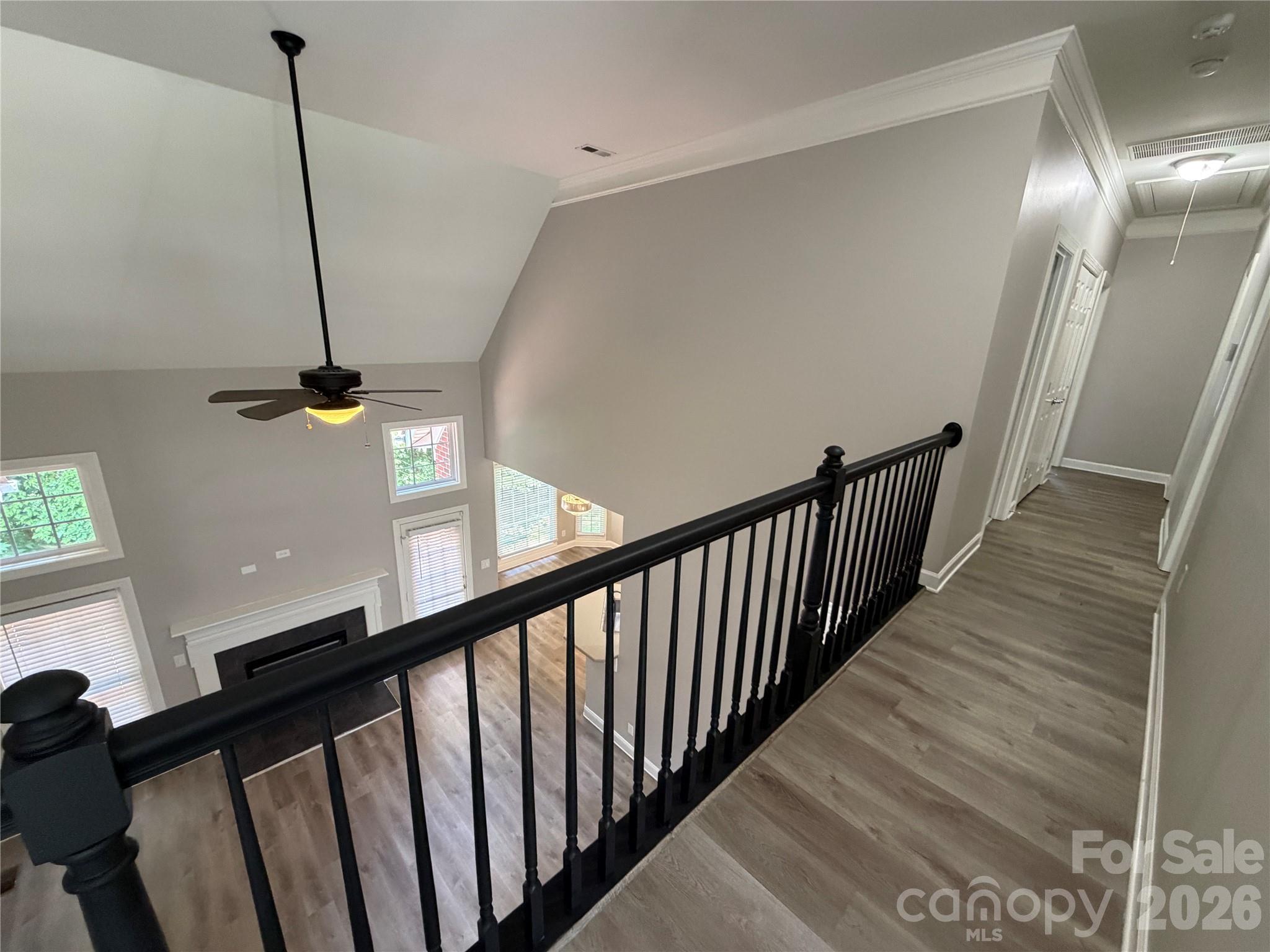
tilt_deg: -16.7
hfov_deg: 102.1
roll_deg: -1.8
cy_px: 476
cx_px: 635
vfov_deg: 85.7
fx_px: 514
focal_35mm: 14
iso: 320
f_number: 2.2
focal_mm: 2.22
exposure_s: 1/60
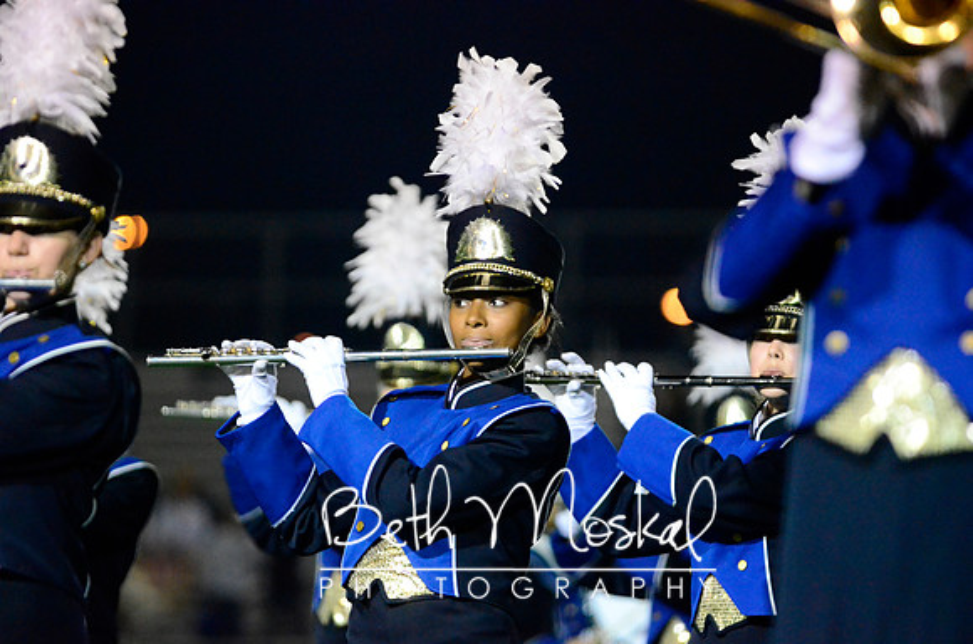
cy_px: 322
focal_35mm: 300
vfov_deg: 4.6
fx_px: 8091
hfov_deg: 6.9
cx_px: 486
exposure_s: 1/640
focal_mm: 200
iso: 6400
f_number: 2.8
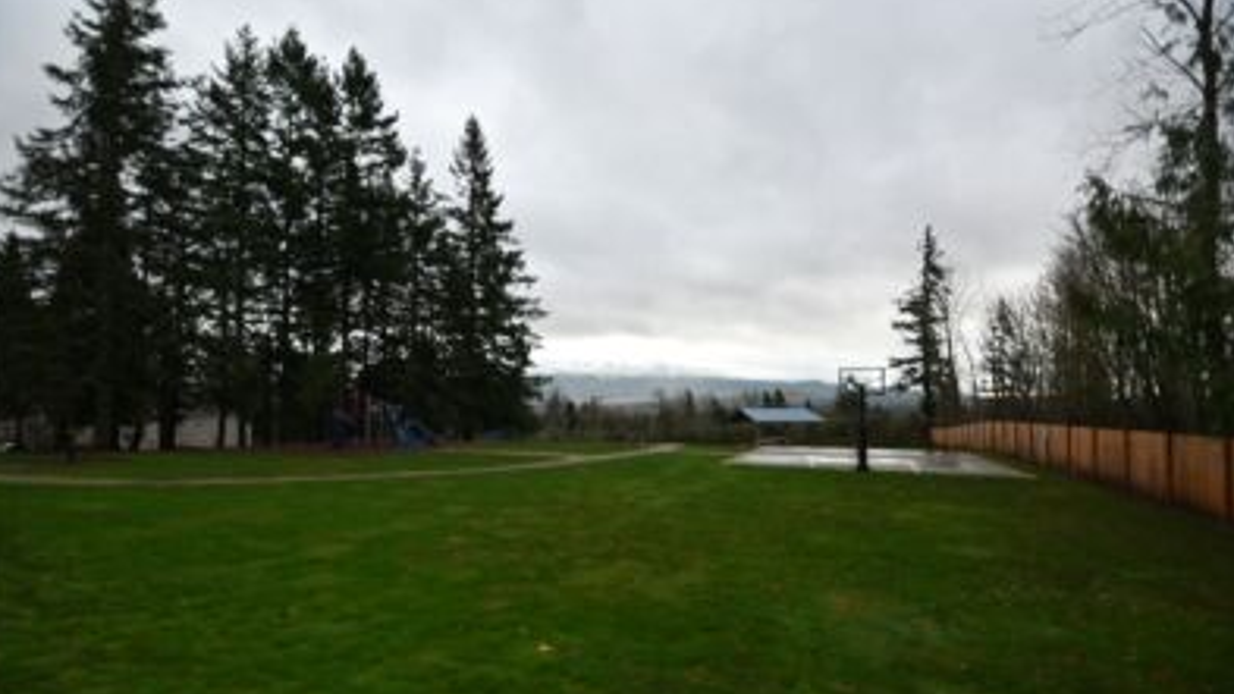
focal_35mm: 16
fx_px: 523
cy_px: 397
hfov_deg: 99.4
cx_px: 609
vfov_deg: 66.7
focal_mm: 10
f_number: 3.5
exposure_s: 1/200
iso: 140
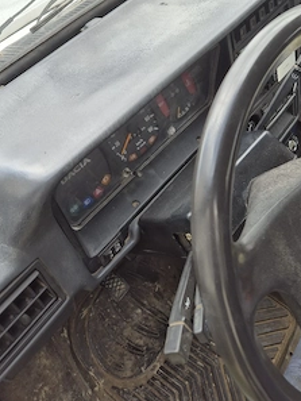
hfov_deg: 45.5
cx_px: 146
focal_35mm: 31
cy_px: 138
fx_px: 359
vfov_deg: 57.2
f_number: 1.8
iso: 25
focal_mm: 5.4
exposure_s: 1/263
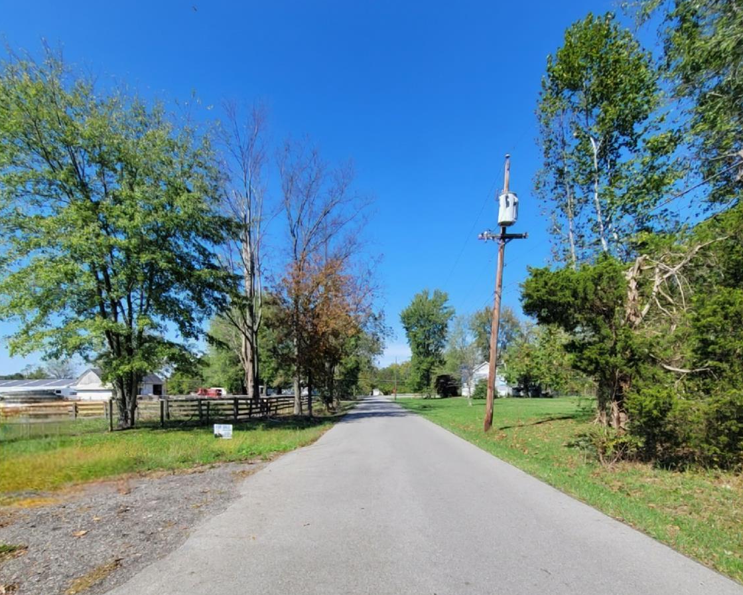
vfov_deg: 74.9
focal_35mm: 17
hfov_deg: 89.6
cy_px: 390
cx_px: 371
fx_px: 374
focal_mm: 2.2
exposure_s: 1/1429
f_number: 2.2
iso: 50
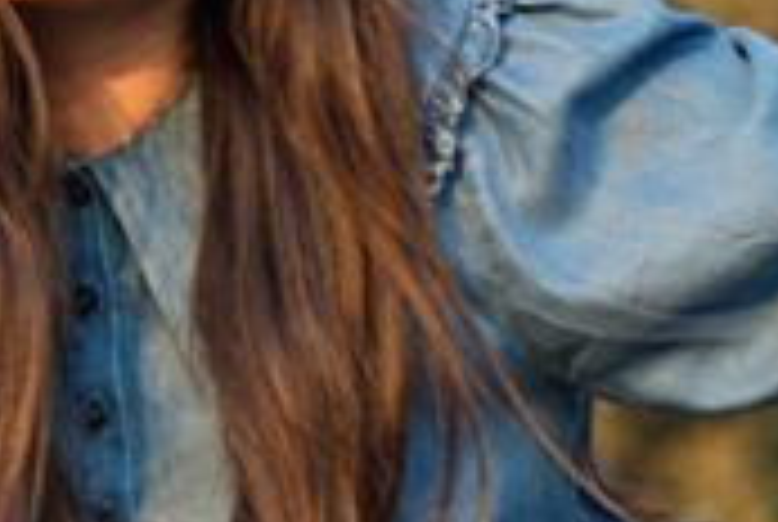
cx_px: -688
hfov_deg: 6.1
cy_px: 243
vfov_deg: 4.2
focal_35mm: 332
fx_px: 7187
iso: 720
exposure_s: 1/800
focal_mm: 50
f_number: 2
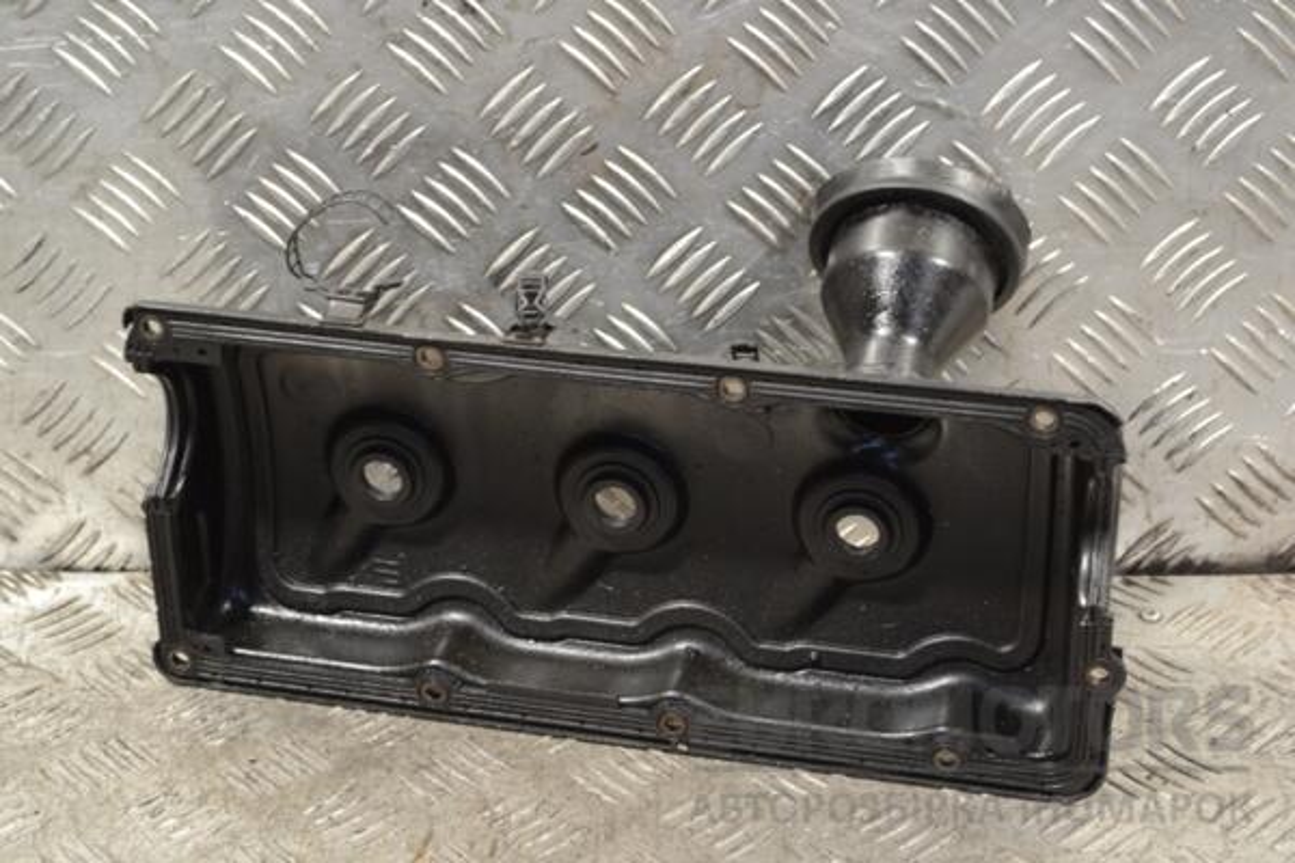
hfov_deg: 28.1
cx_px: 648
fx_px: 2590
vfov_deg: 18.9
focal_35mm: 72
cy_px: 432
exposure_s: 1/30
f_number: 5.6
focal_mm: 48
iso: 560
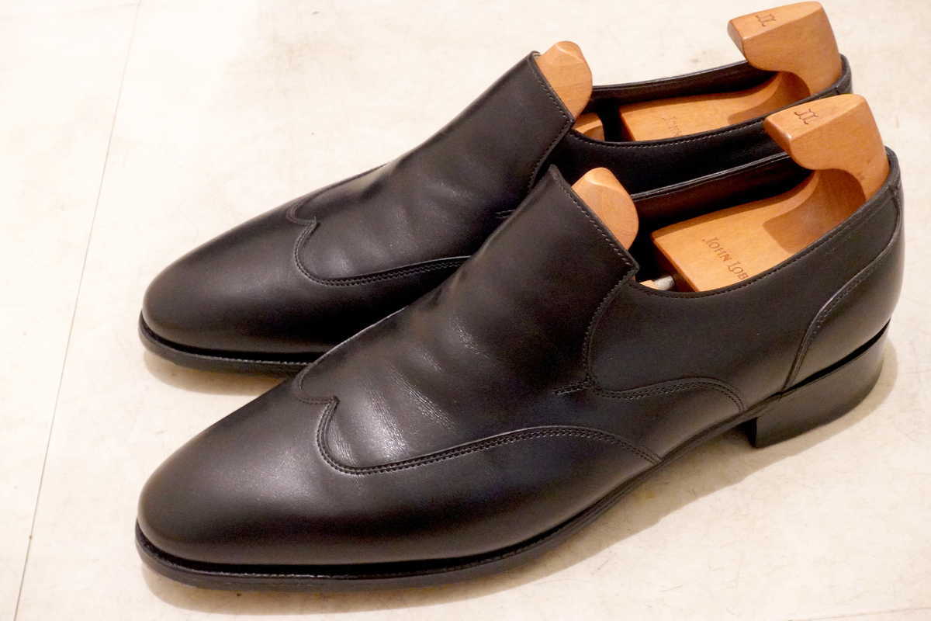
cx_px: 466
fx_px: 1552
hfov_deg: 33.4
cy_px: 310
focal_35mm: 60
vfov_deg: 22.6
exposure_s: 1/8
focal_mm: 22.18
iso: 5000
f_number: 8
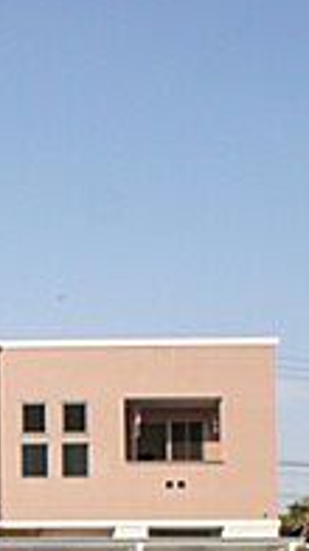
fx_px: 1196
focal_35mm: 82
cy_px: 582
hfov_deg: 12.9
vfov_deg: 24.4
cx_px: -298
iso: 200
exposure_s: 1/500
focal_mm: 16
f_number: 6.3
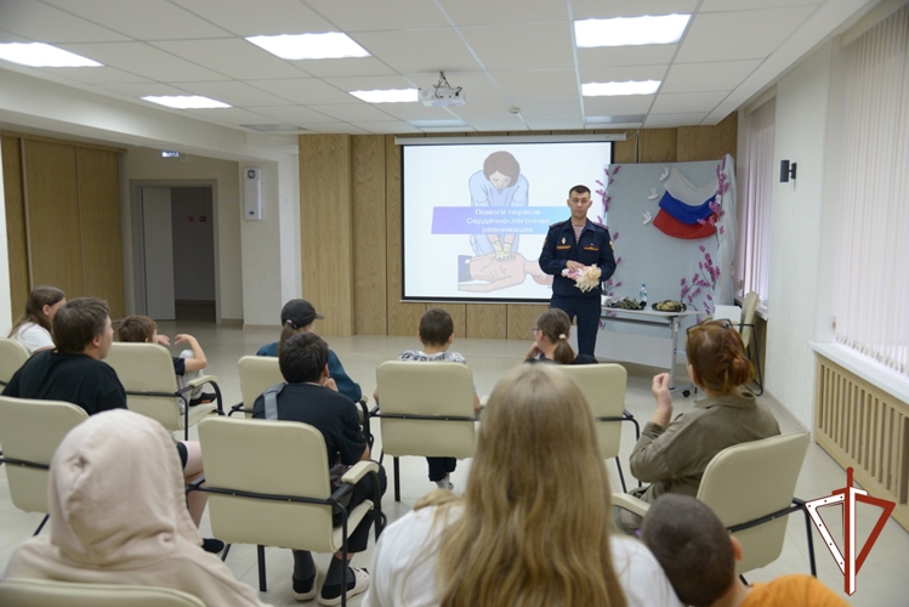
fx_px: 758
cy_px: 304
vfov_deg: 43.6
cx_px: 454
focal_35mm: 30
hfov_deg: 61.9
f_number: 4.5
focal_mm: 30
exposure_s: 1/125
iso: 800
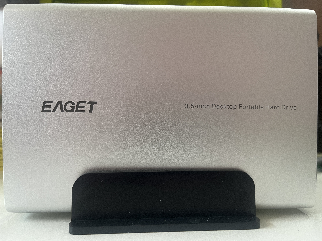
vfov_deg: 53.1
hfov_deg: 67.3
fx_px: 242
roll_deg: +0.6
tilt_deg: -0.9
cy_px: 120
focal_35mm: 26
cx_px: 161
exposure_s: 1/100
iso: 125
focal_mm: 5.1
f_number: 1.6
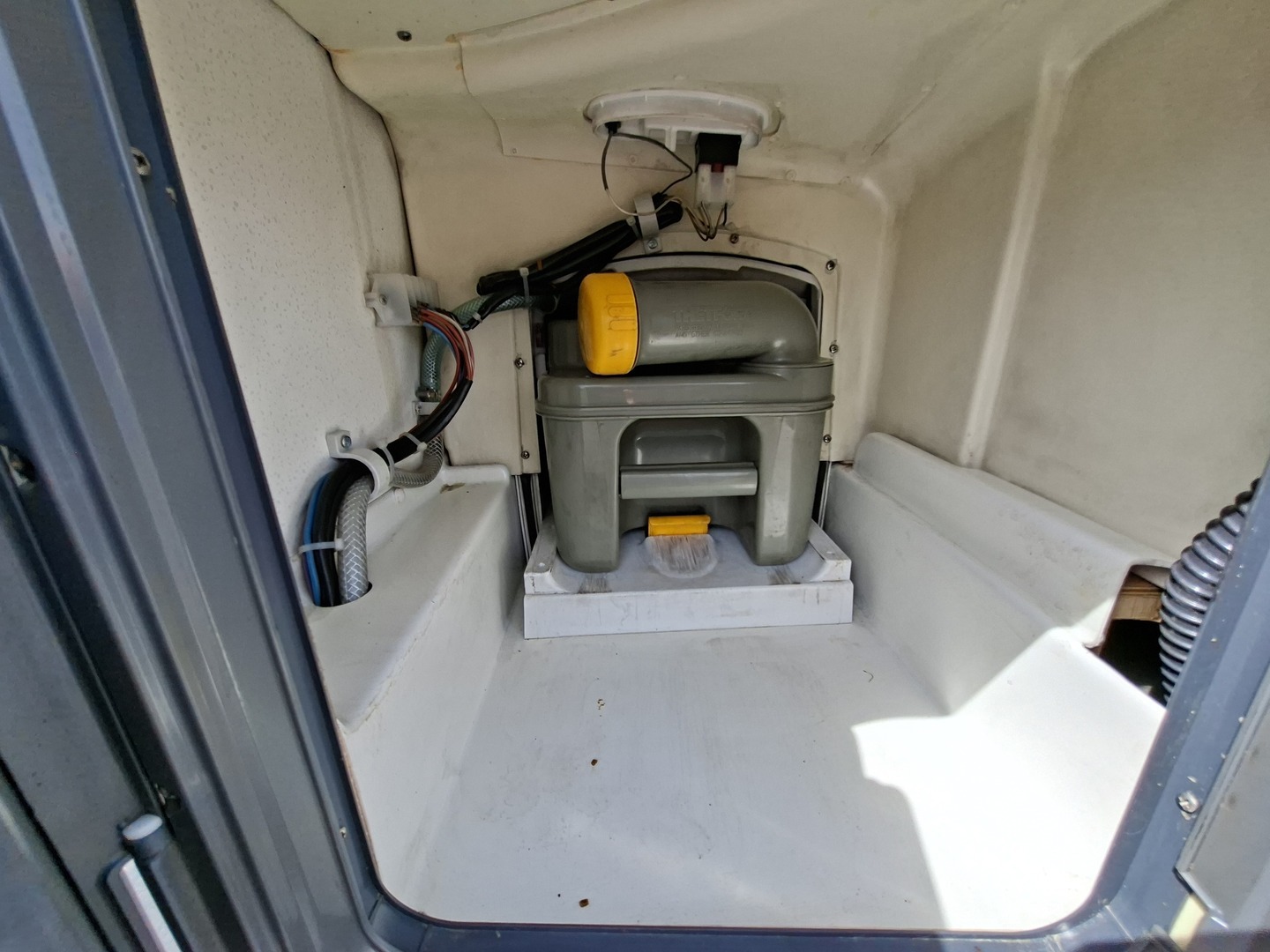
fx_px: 477
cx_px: 635
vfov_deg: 89.9
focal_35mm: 13
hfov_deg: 106.2
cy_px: 476
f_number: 2.2
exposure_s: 1/498
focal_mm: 1.74
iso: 40
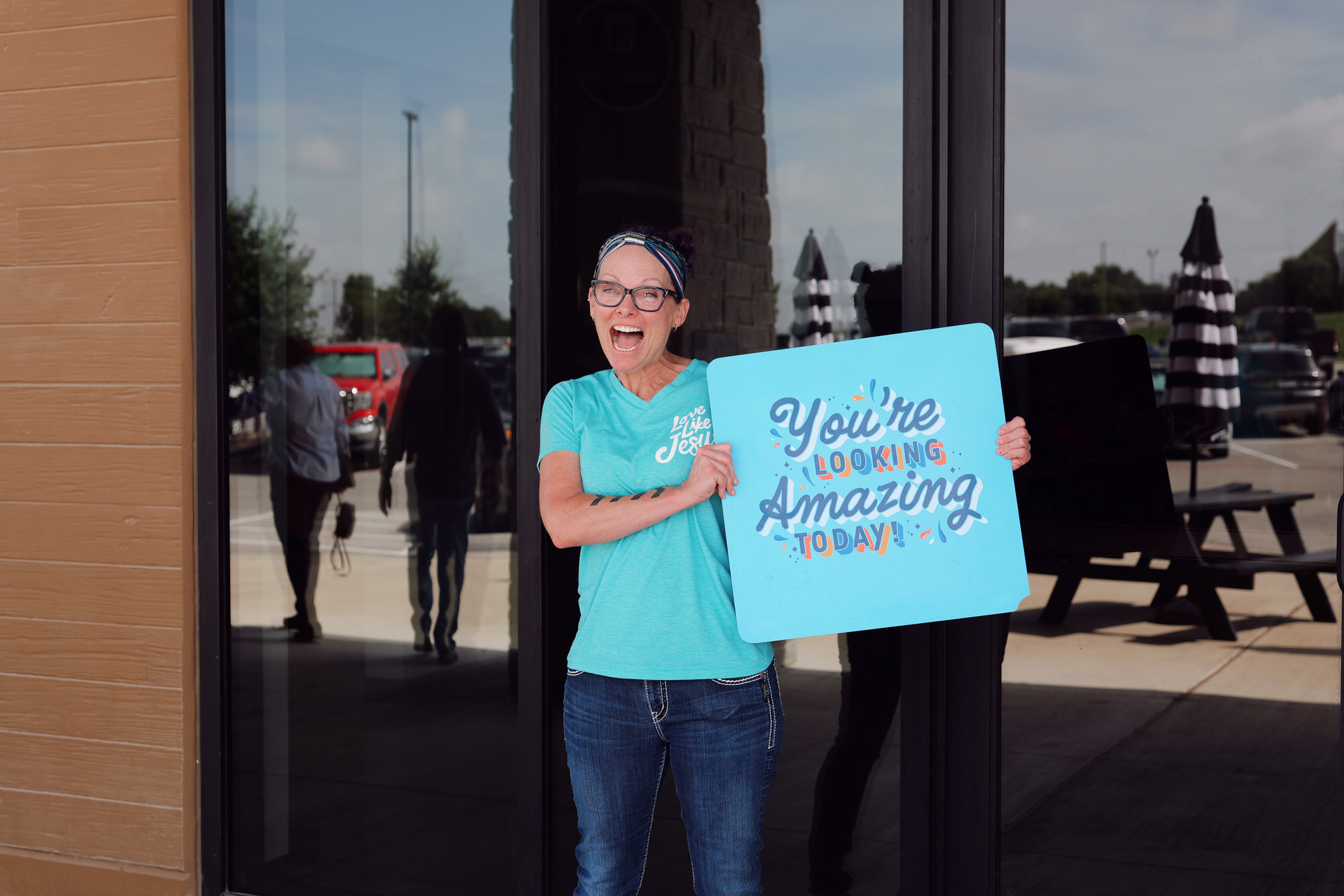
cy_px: 448
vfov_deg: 27.0
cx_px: 672
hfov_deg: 39.6
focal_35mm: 50
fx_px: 1866
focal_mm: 50
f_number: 4
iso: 100
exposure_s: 1/200
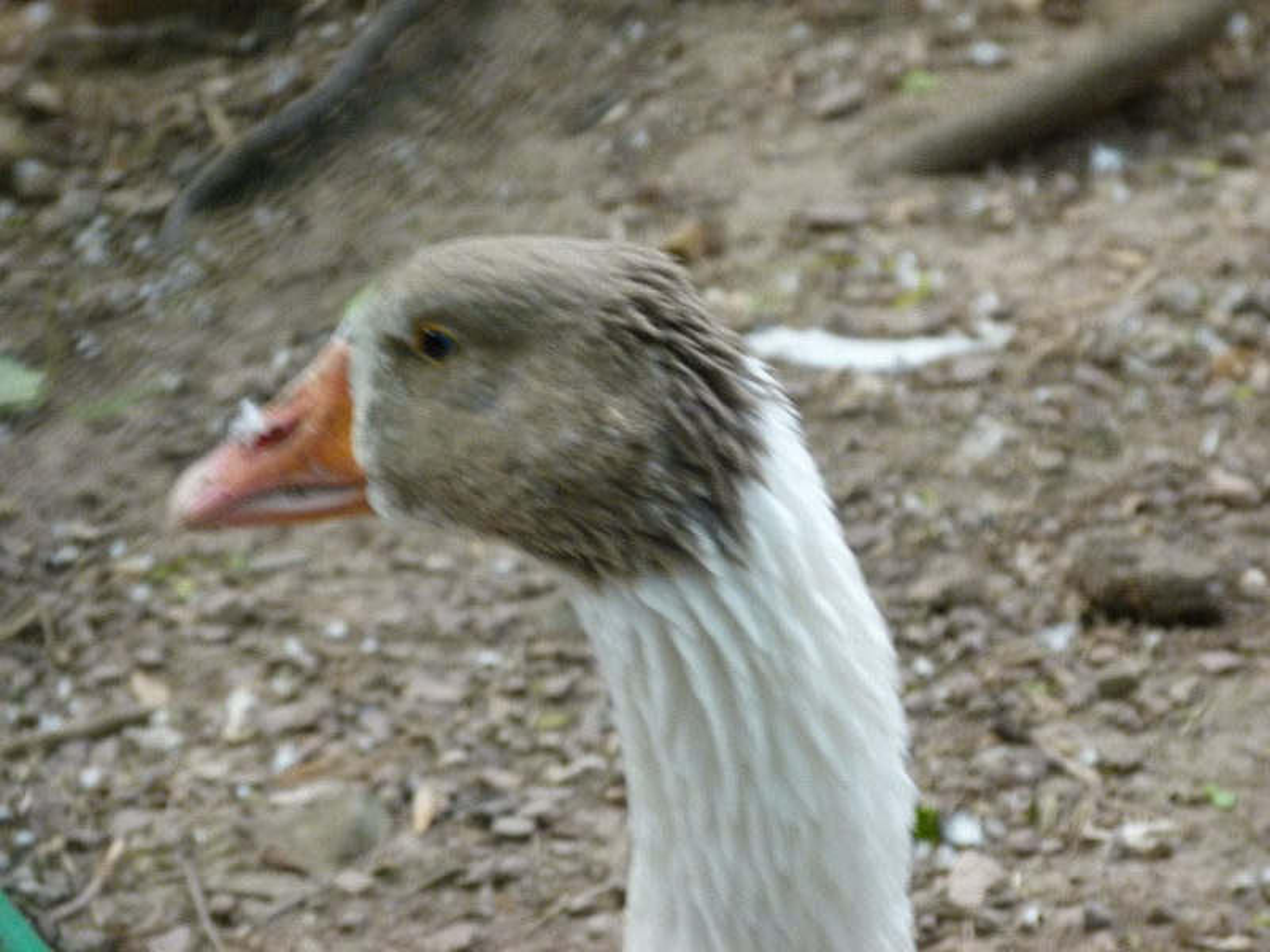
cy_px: 476
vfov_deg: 6.2
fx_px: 8805
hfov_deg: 8.2
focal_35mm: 240
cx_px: 635
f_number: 4
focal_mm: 43.3
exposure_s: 1/60
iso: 200
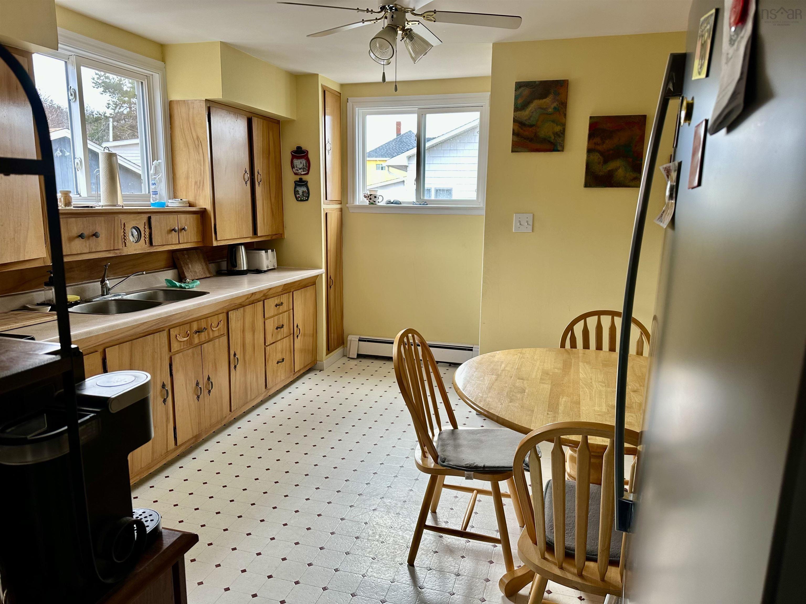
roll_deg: -0.6
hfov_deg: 71.6
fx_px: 559
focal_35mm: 24
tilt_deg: -10.1
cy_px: 302
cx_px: 403
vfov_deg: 56.8
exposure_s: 1/121
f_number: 1.78
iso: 80
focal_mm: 6.86
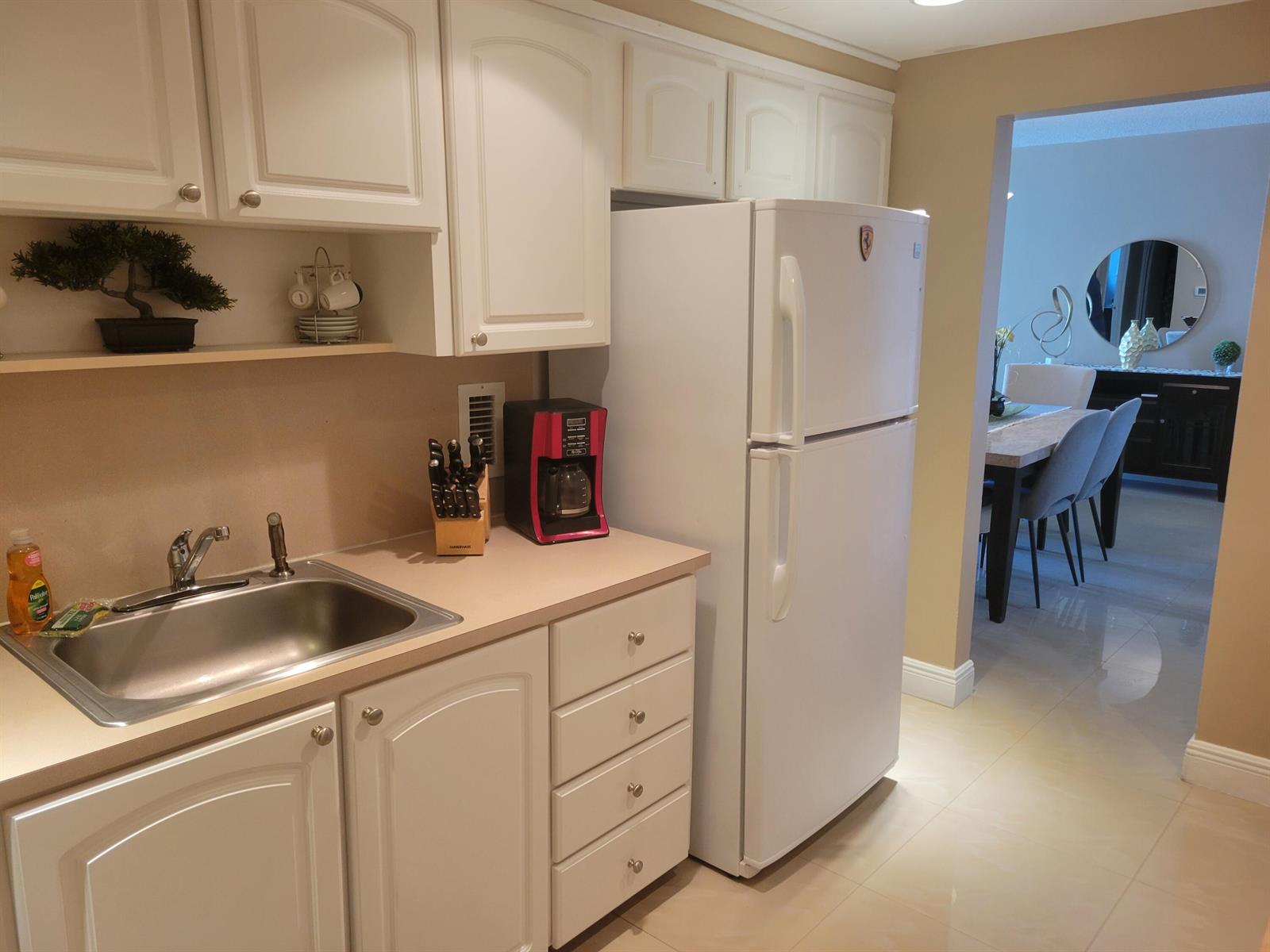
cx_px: 635
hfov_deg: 67.3
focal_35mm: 26
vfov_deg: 53.1
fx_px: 954
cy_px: 476
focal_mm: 5.4
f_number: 1.8
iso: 160
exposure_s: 1/60
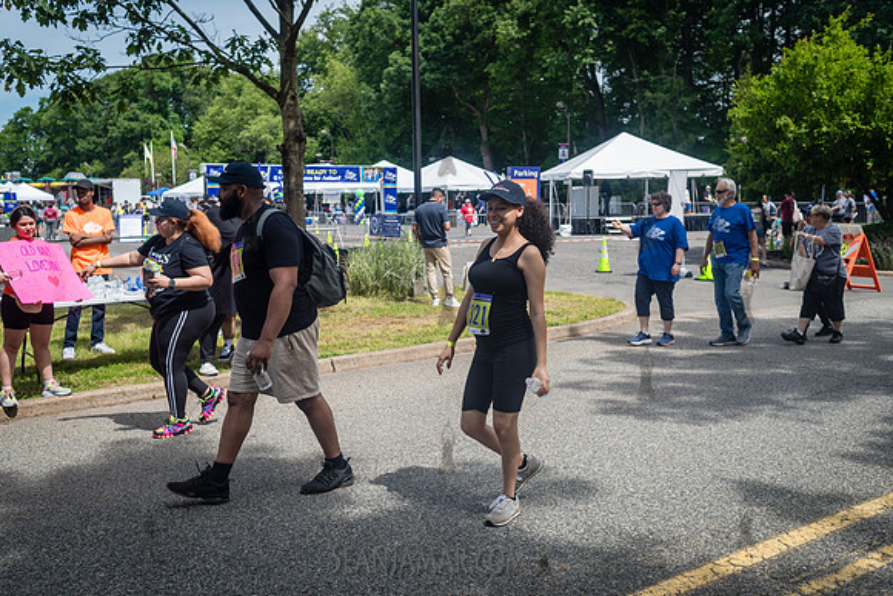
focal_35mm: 36
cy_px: 298
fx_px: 883
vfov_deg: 37.3
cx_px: 442
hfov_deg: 53.7
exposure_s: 1/1600
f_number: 4
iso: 200
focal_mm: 35
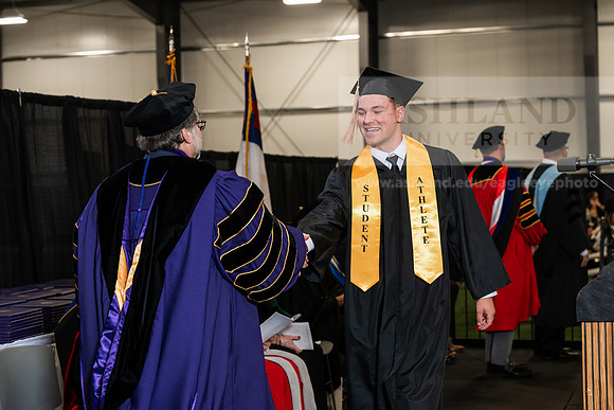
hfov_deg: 28.8
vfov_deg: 19.5
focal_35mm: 70
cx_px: 307
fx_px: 1194
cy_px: 205
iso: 1250
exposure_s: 1/200
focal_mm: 70
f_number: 4.5
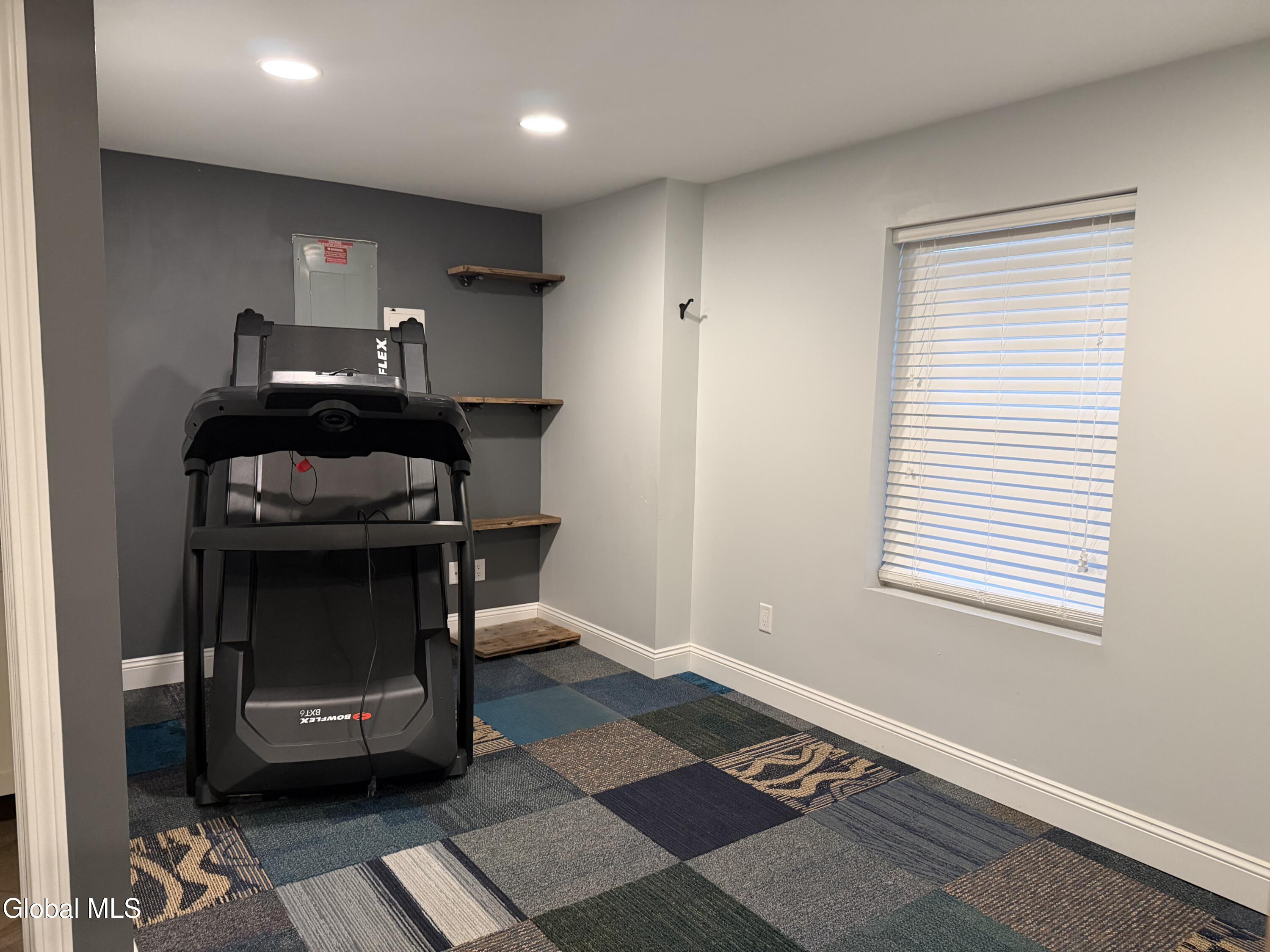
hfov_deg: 71.6
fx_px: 881
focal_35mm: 24
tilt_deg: -5.8
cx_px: 635
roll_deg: -1.2
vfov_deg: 56.8
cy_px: 476
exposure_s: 1/60
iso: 400
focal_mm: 6.76
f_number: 1.78
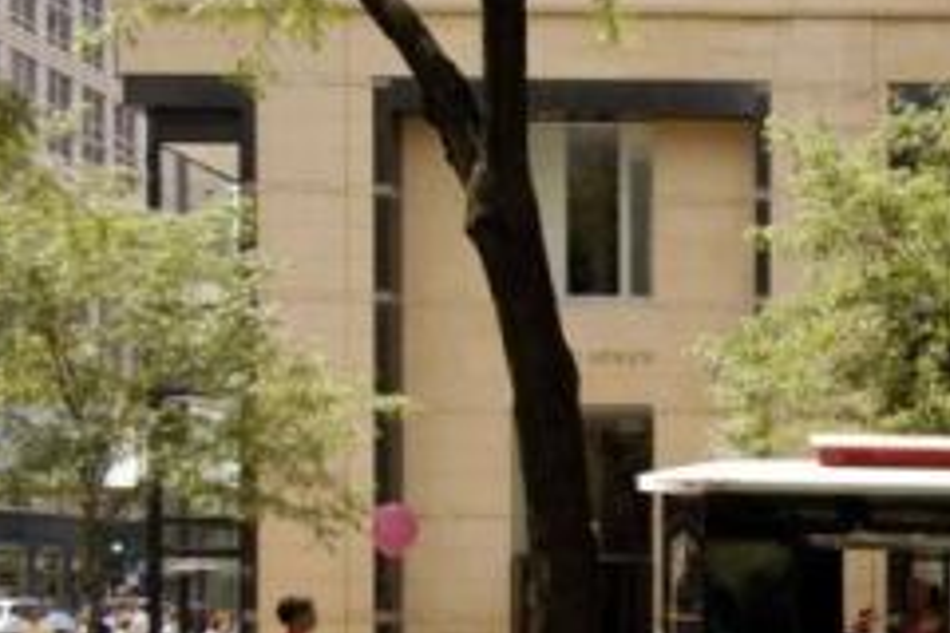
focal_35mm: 90
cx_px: 1073
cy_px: 637
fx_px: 2375
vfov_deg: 14.9
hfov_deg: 21.4
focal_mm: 24
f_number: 8
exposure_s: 1/125
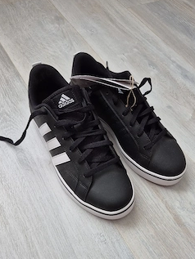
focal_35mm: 29
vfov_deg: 60.9
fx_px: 218
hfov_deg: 48.2
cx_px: 106
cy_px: 161
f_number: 1.8
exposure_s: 1/182
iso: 200
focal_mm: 5.4
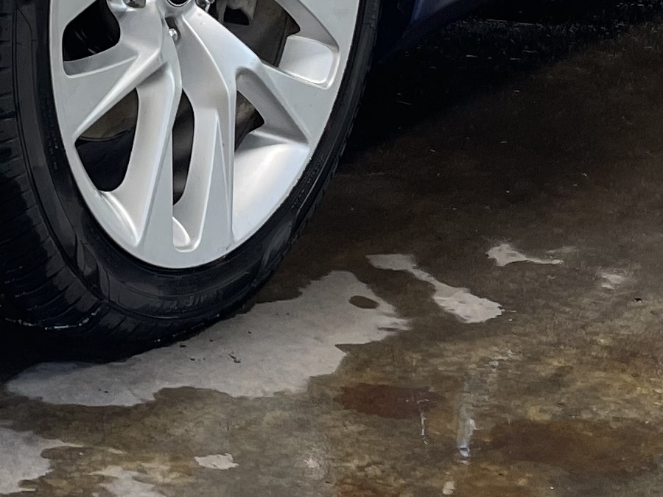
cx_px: -130
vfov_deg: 12.8
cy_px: -168
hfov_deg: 16.8
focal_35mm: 112
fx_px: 2145
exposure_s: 1/120
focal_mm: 5.1
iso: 80
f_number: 1.6
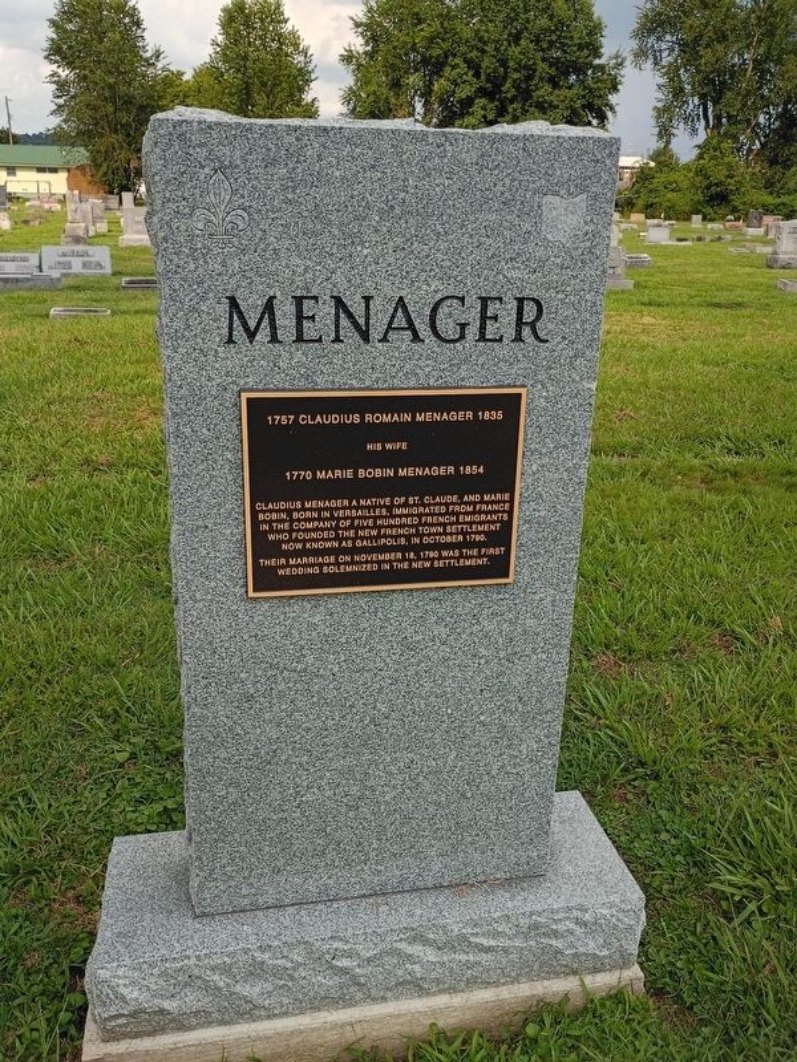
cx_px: 398
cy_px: 531
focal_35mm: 29
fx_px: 890
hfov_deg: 48.2
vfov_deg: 61.7
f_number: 1.8
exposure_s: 1/470
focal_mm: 4.27
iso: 101
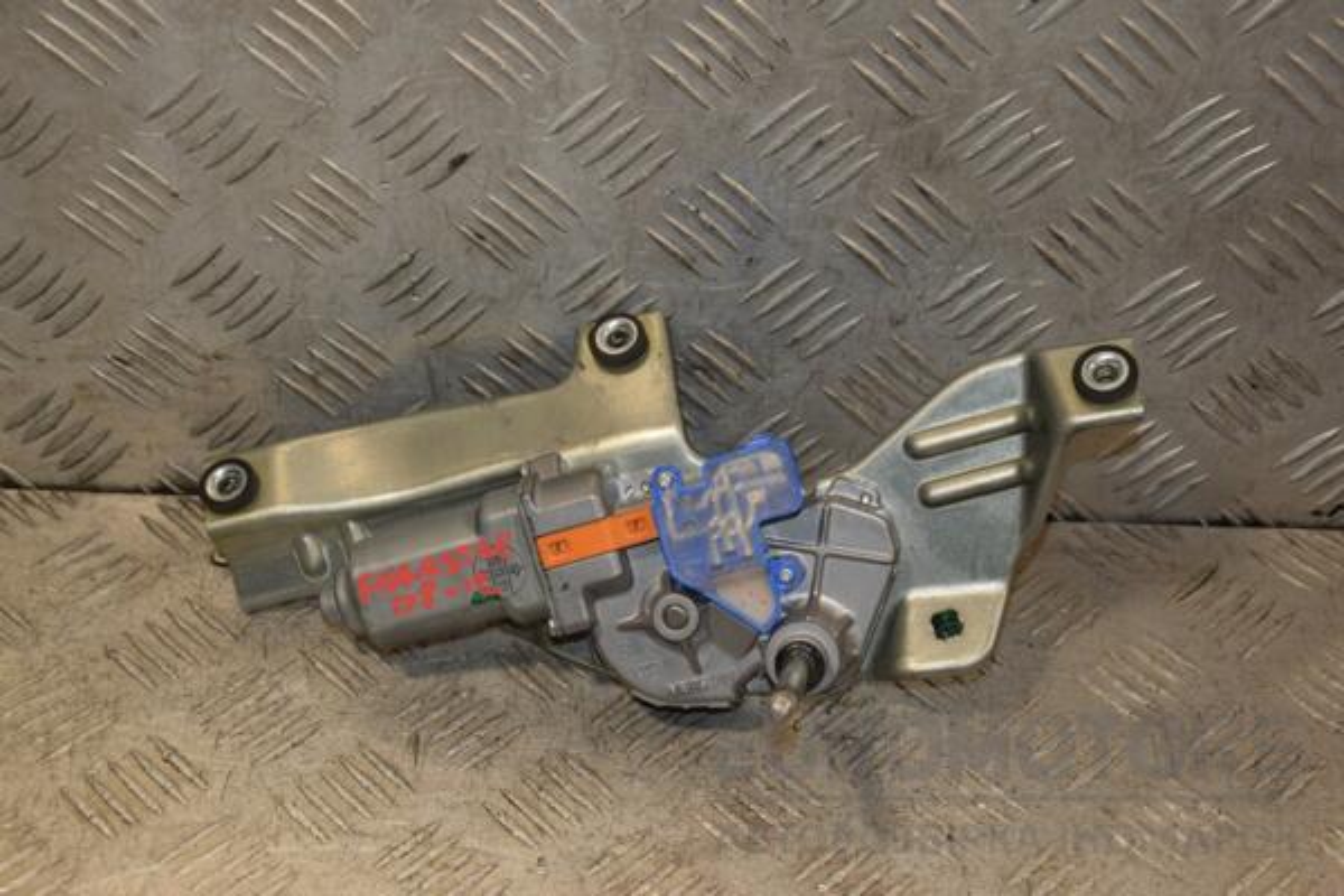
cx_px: 672
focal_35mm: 68
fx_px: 2520
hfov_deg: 29.9
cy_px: 448
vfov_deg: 20.2
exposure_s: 1/200
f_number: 5
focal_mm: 45
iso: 800
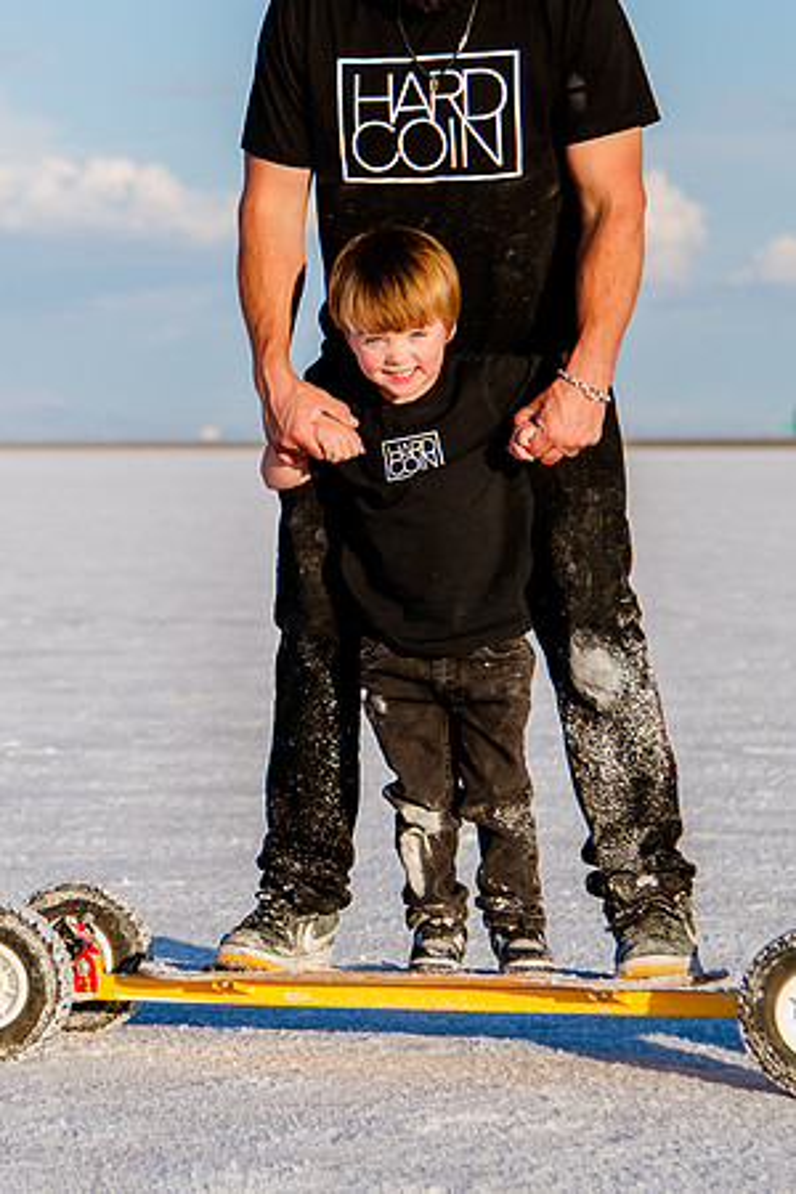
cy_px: 452
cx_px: 12
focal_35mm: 149
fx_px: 4952
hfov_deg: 9.1
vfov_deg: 13.7
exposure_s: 1/1250
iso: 200
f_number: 4
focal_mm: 65
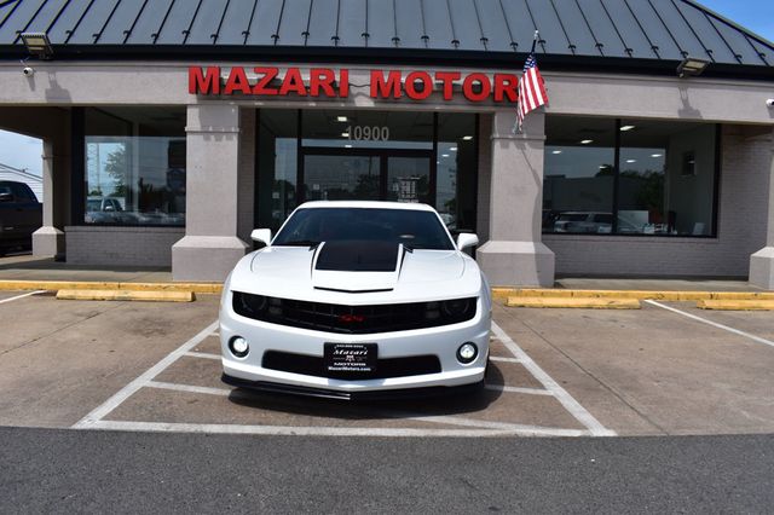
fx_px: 580
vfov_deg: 47.9
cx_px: 387
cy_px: 258
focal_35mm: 27
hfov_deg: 67.4
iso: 200
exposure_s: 1/500
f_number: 11
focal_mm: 18
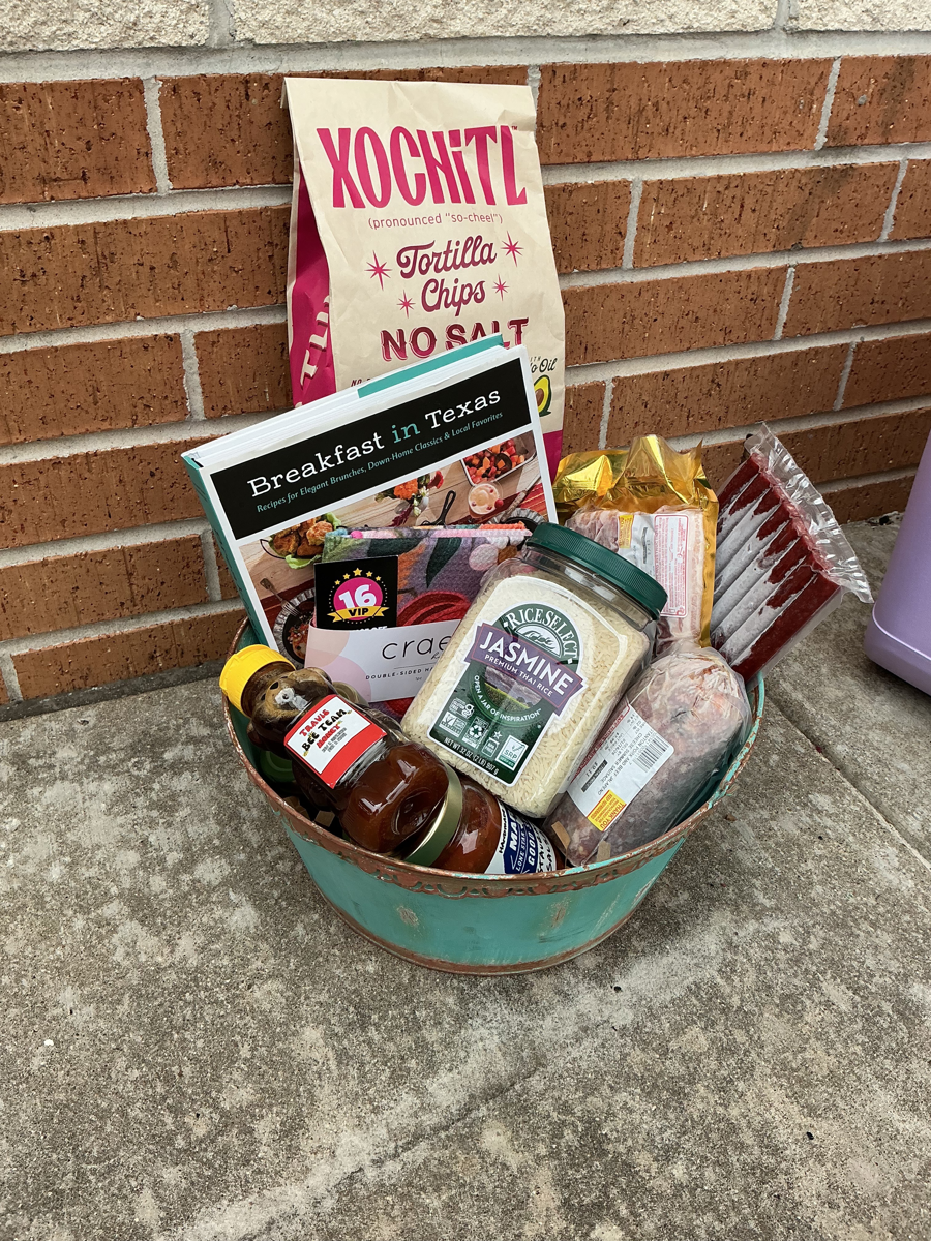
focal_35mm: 29
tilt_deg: -36.2
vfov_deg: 61.7
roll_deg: -2.3
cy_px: 620
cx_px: 466
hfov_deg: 48.2
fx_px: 1040
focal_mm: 3
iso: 25
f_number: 1.8
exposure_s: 1/792
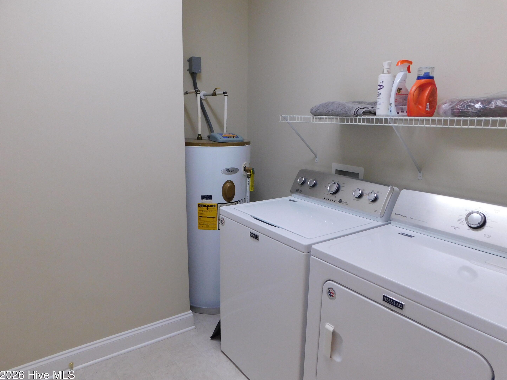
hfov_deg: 71.6
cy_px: 195
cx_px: 255
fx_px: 351
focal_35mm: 24
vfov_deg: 56.8
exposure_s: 1/30
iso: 220
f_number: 3
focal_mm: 4
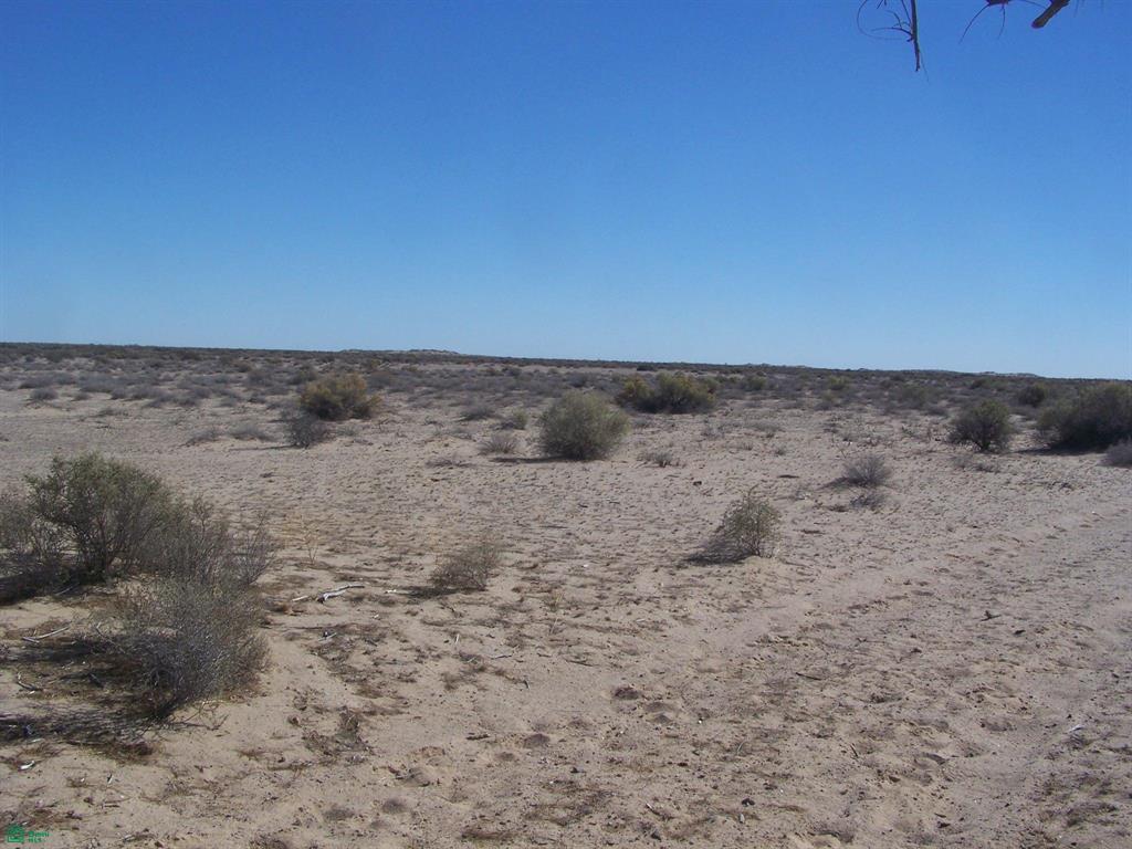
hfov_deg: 49.0
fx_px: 1243
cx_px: 566
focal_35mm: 38
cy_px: 424
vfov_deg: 37.7
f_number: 5.6
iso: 64
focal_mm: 6.3
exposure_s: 1/500
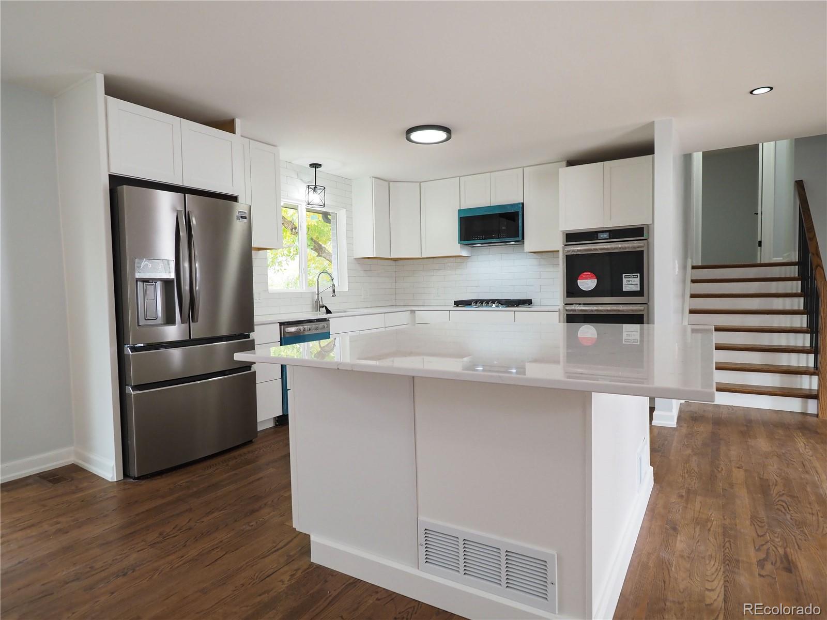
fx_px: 478
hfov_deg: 81.7
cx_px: 414
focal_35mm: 20
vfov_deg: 66.0
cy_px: 310
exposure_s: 1/125
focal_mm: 10
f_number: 3.2
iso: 800
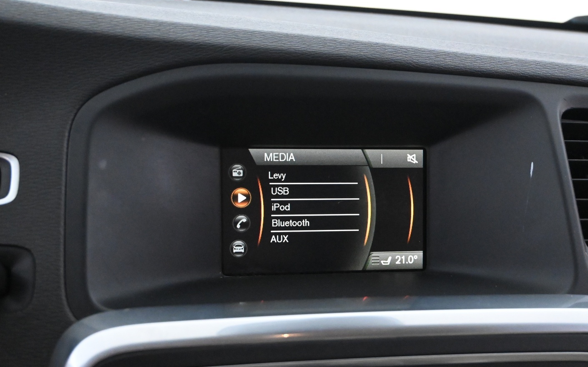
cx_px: 324
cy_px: 214
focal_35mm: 48
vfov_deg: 26.7
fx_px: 774
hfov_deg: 41.6
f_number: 4.5
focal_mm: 27.5
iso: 6400
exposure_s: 1/50
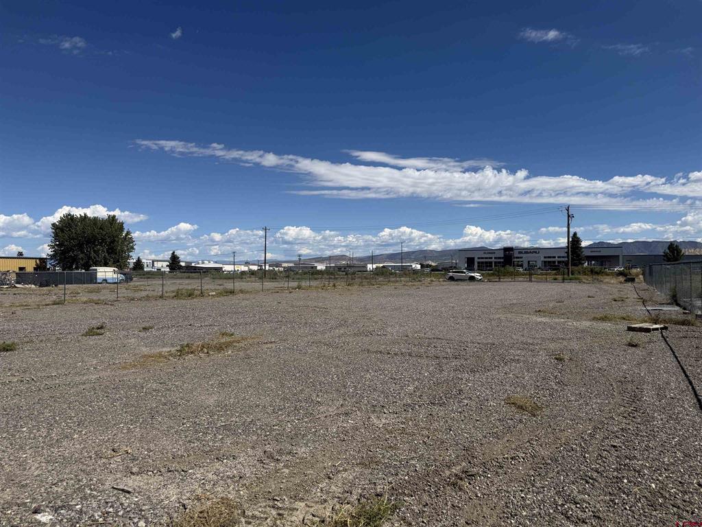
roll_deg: -1.3
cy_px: 264
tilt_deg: +0.2
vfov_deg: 56.8
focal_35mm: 24
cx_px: 351
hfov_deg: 71.6
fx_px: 487
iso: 80
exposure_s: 1/8130
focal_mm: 6.76
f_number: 1.78
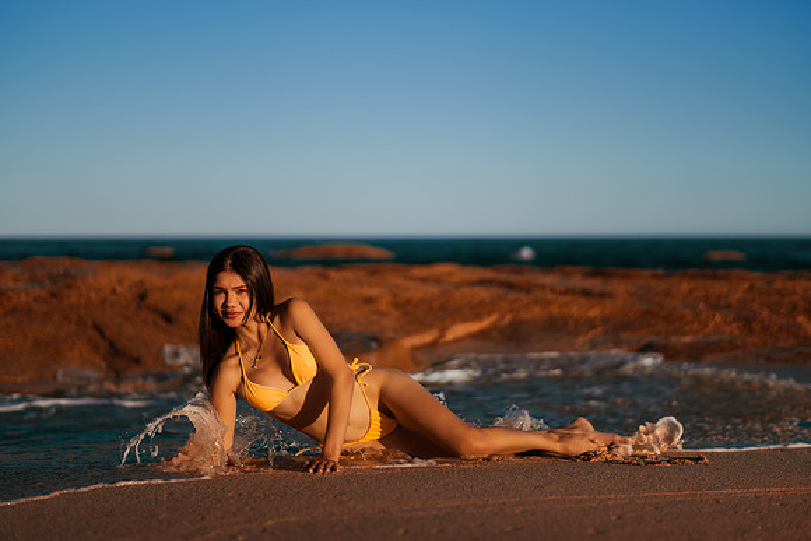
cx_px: 406
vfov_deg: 23.0
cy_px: 270
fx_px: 1330
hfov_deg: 33.9
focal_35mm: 59
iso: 100
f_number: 1.6
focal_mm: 58
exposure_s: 1/8000
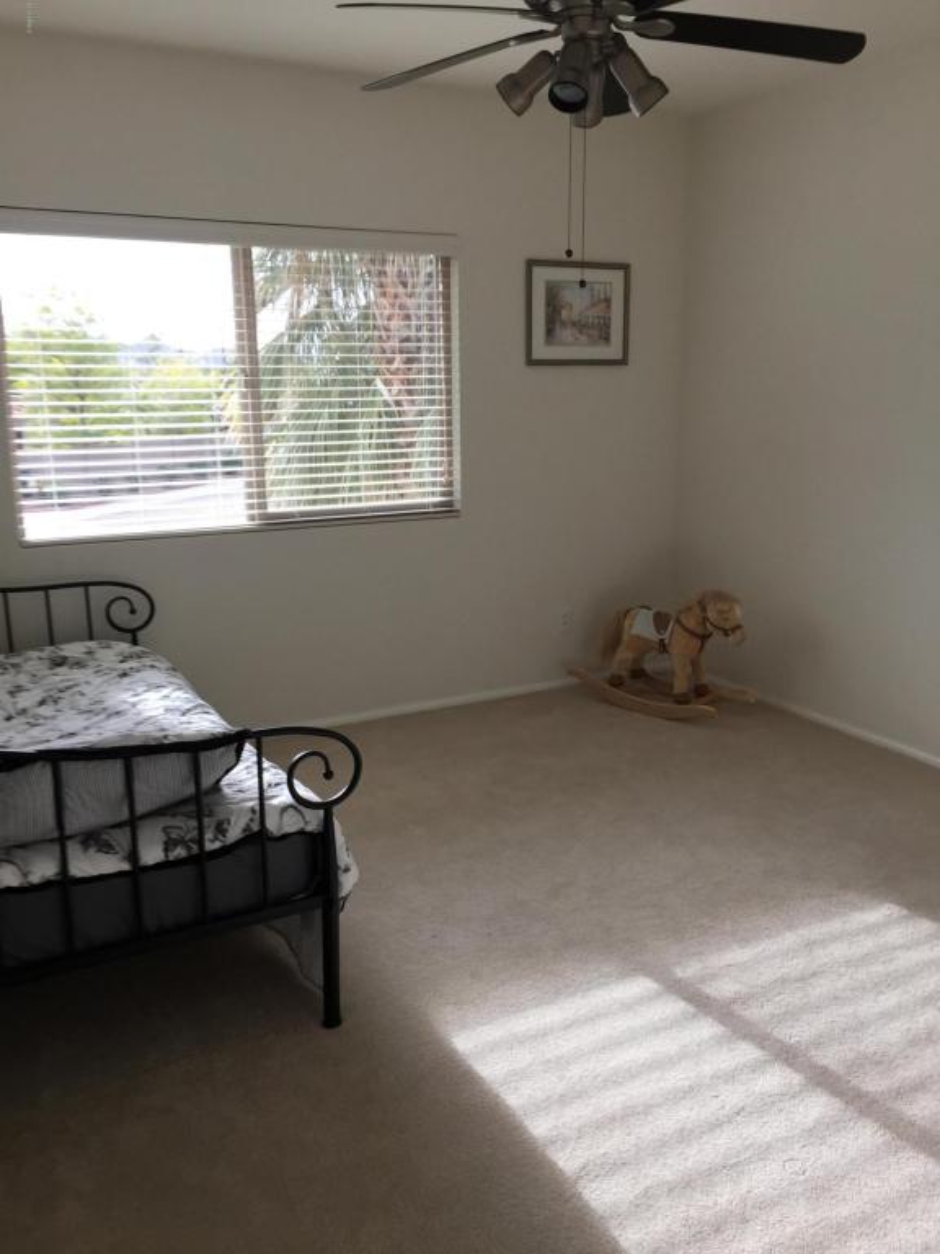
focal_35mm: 29
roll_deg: +1.0
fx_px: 1050
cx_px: 470
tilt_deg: -15.6
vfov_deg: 61.7
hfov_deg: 48.2
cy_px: 627
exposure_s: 1/120
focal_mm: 4.15
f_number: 2.2
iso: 40
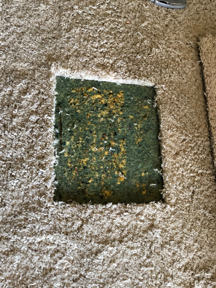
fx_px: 474
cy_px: 144
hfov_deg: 25.7
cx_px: 108
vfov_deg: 33.8
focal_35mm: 57
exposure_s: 1/60
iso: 400
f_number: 2.8
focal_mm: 6.6
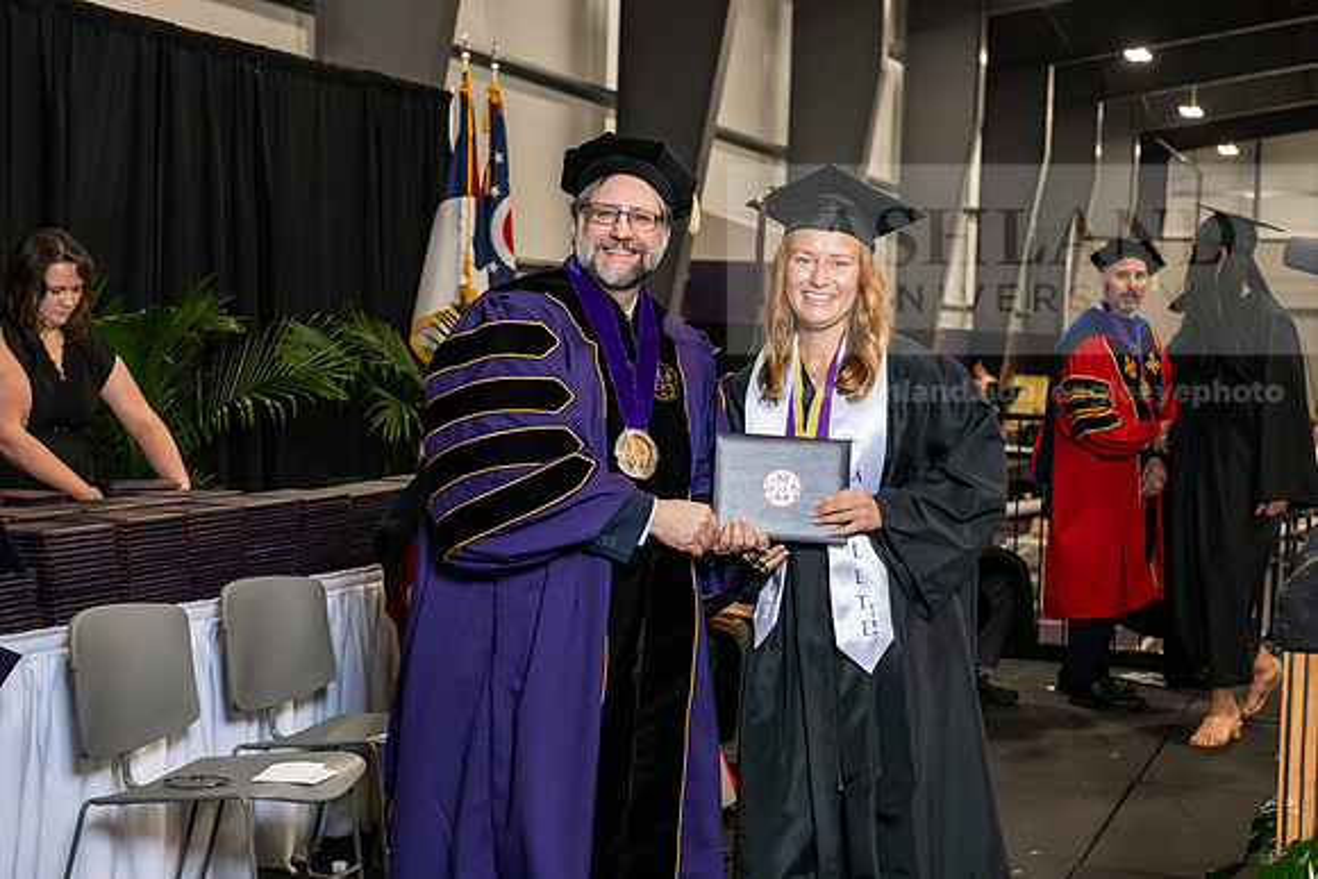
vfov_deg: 22.6
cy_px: 440
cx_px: 659
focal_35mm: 60
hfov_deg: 33.4
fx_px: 2197
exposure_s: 1/200
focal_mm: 60
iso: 2500
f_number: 5
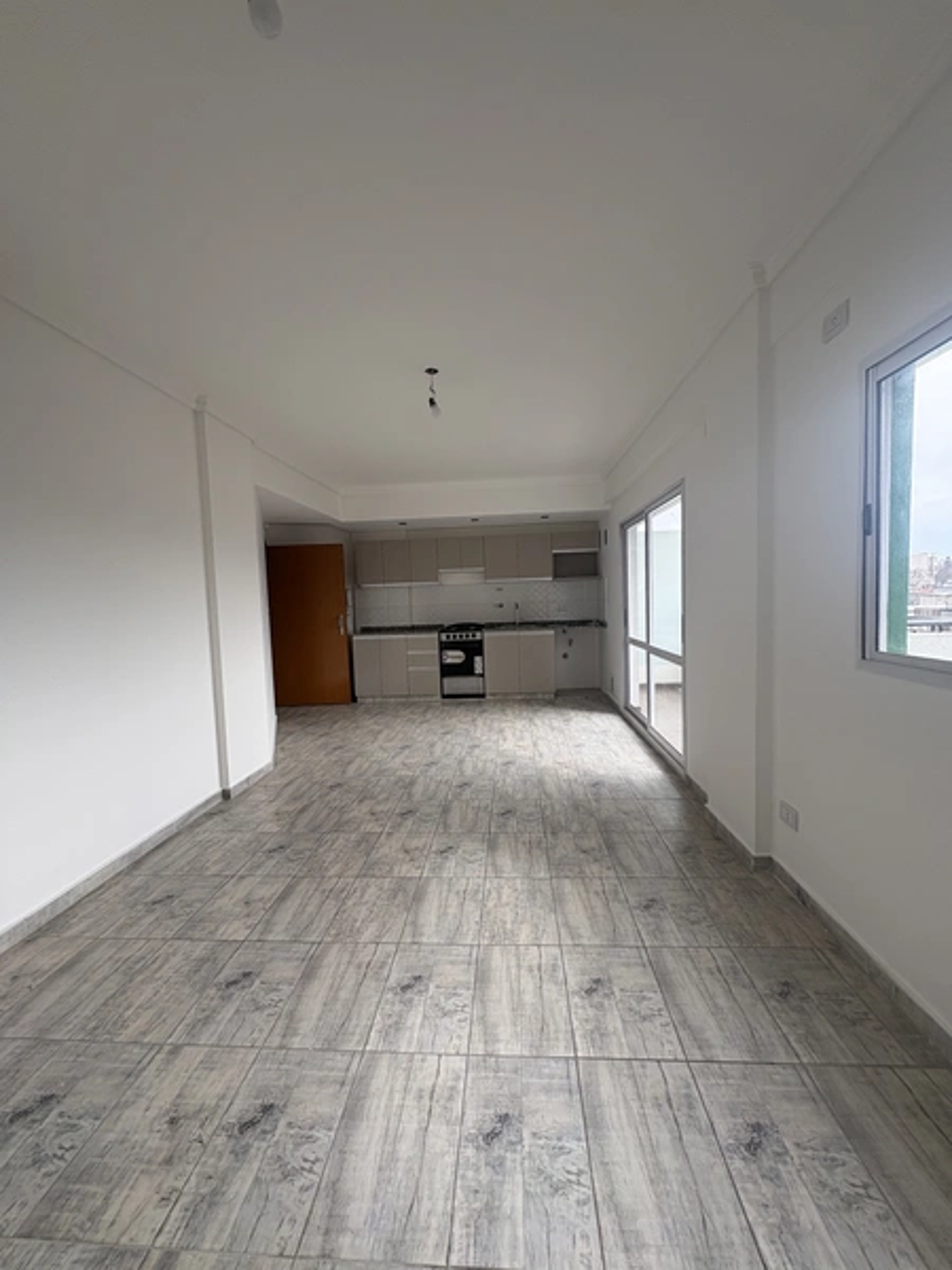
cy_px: 635
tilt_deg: -4.5
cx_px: 476
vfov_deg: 102.1
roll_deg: +1.2
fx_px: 513
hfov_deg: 85.7
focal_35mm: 14
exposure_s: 1/320
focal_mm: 2.22
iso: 50
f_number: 2.2
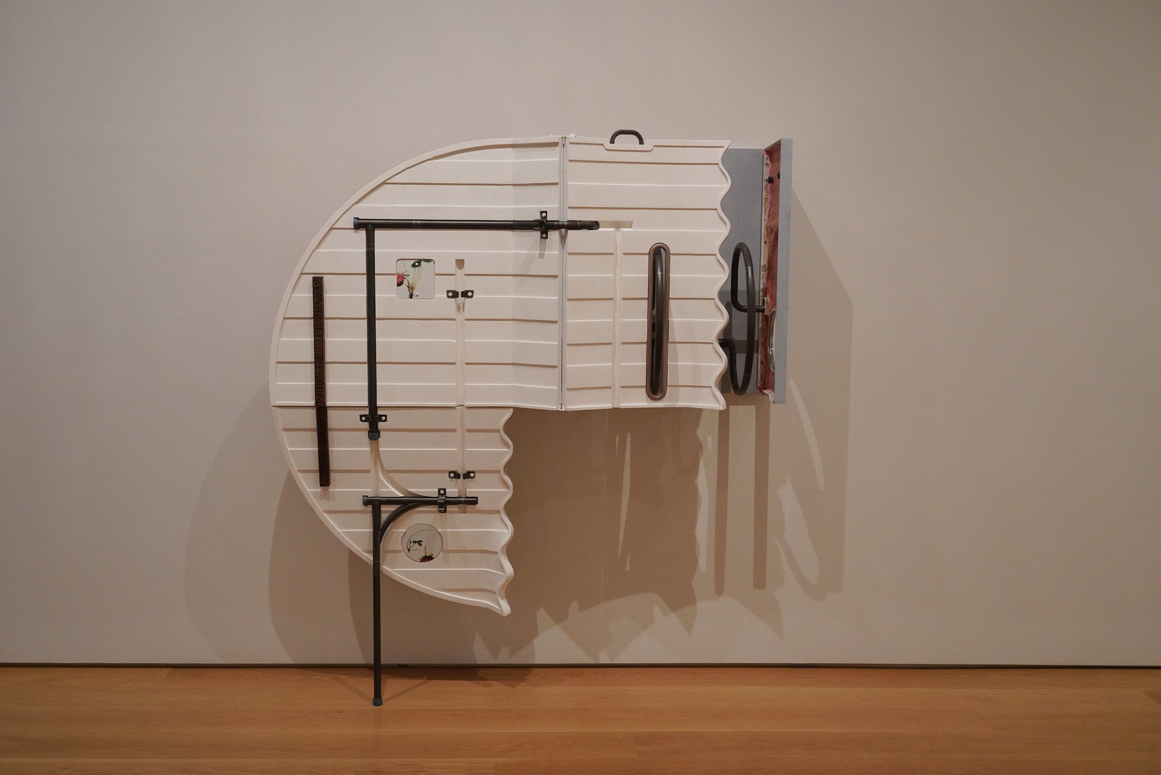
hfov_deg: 54.4
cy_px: 391
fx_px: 1129
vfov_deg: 37.9
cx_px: 566
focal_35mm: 35
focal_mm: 34
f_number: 7.1
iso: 3200
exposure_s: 1/80
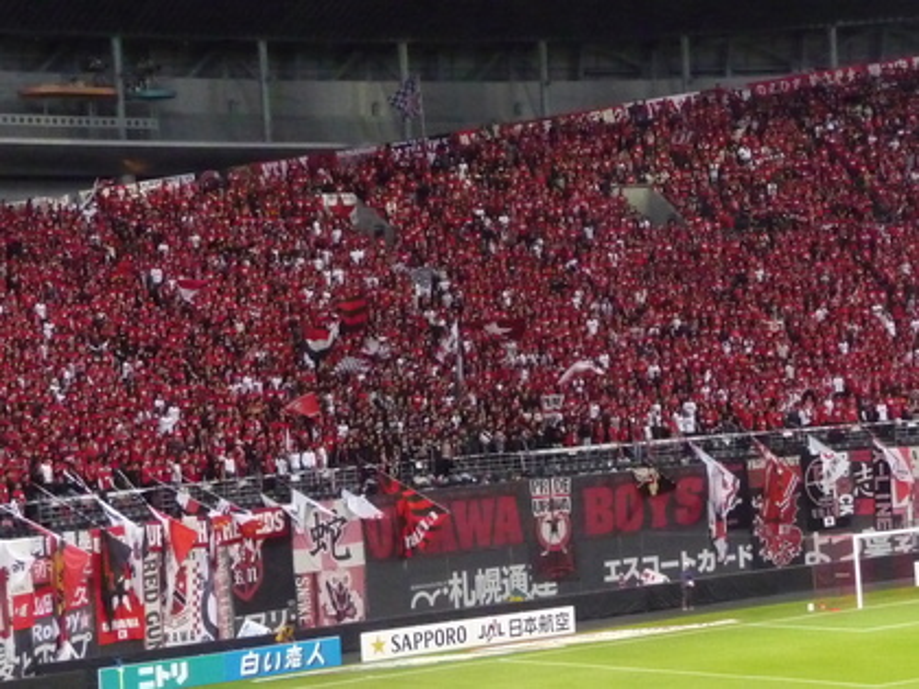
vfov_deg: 13.2
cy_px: 344
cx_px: 460
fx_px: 2973
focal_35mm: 112
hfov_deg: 17.6
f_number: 4.5
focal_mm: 11.3
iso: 800
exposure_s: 1/40
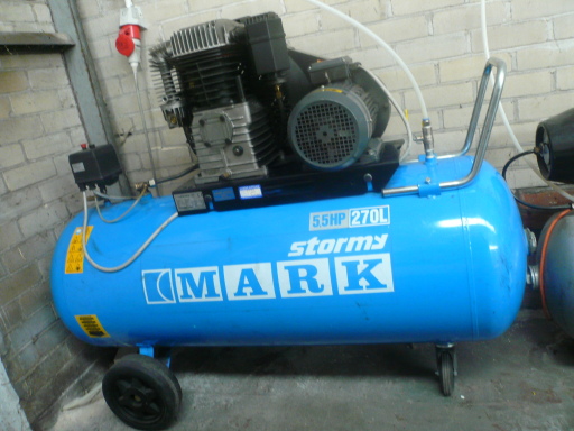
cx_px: 287
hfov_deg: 63.4
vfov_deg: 49.7
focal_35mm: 28
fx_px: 464
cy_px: 216
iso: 200
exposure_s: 1/15
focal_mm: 4.6
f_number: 2.8
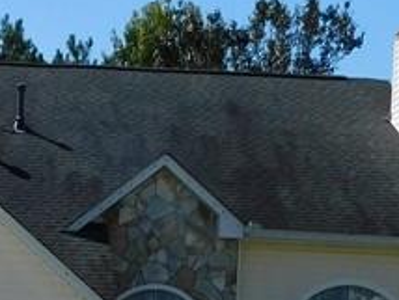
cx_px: -32
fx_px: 1269
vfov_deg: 12.7
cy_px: 464
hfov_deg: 17.3
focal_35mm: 110
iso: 125
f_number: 6
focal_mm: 4
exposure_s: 1/640
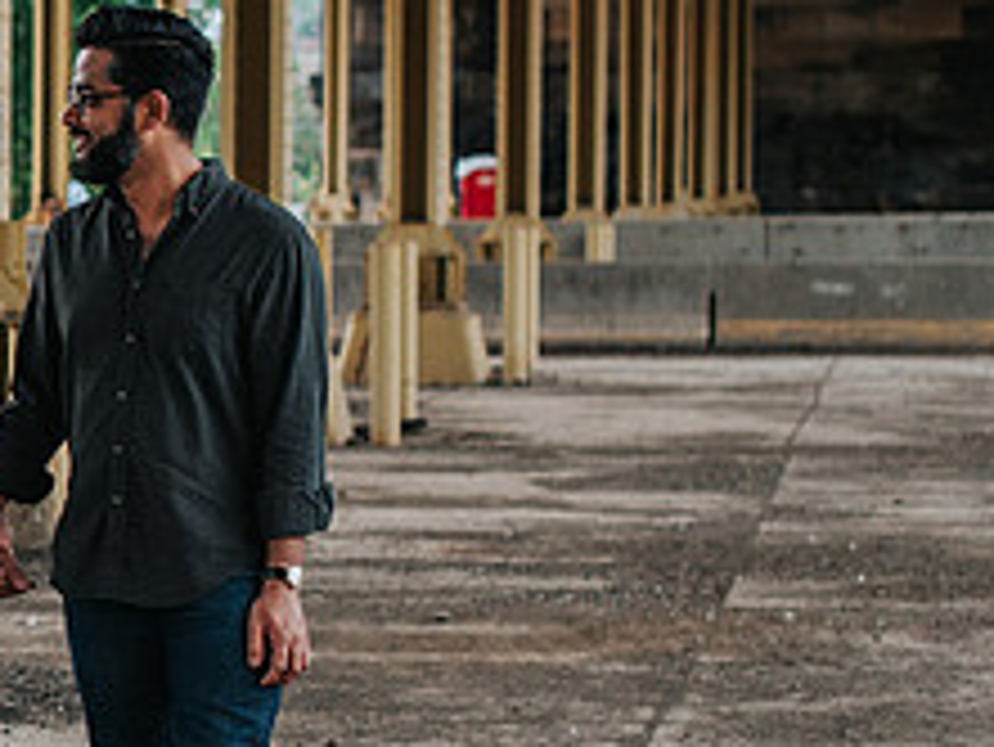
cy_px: 432
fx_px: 4970
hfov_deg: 11.0
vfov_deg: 8.6
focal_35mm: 173
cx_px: -473
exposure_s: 1/400
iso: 360
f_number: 3.2
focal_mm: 50
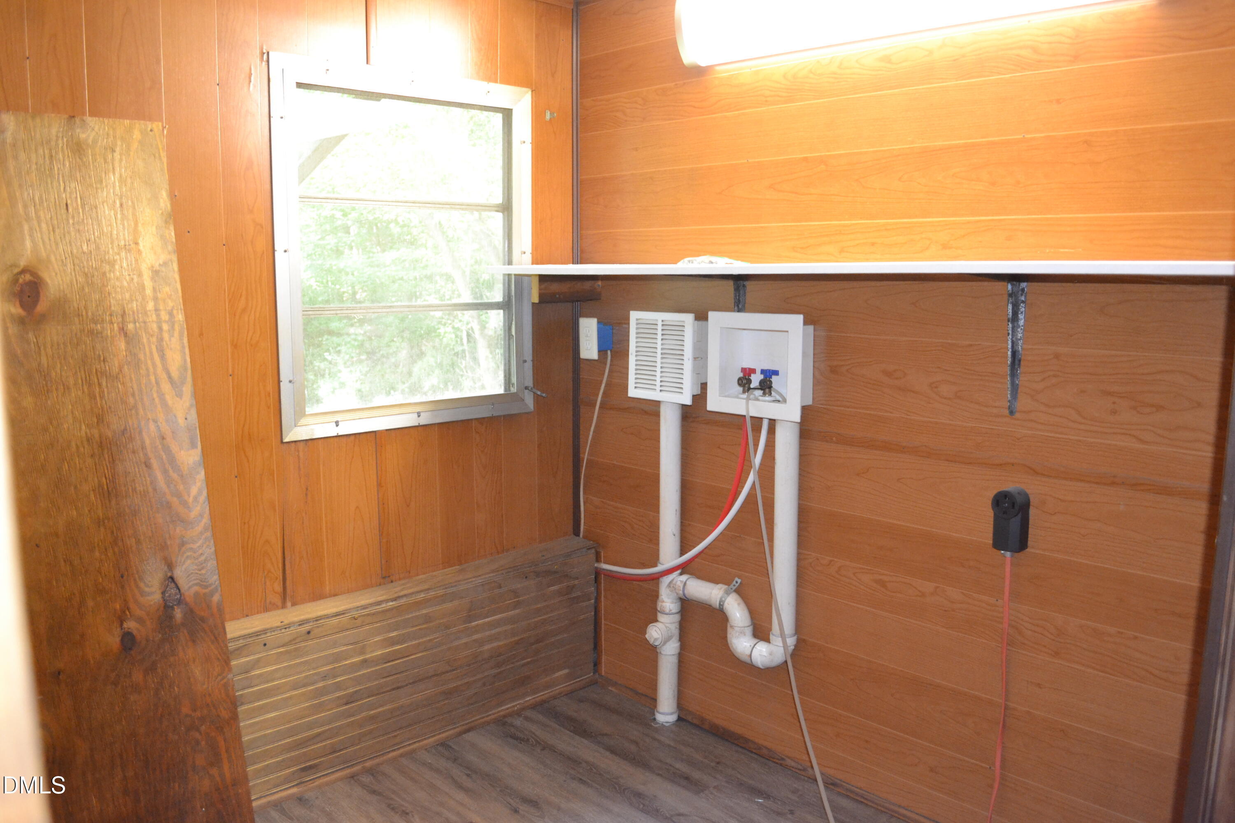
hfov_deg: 67.4
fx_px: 926
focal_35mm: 27
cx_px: 618
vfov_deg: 47.9
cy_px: 412
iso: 2000
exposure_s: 1/60
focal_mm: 18
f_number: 3.5
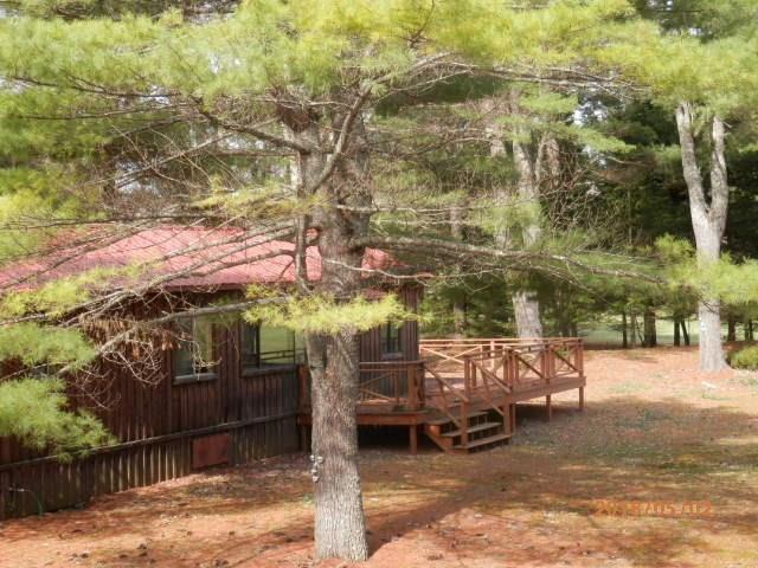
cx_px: 379
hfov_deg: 29.4
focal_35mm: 66
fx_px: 1445
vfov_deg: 22.3
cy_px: 284
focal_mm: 11.9
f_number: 4.4
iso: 80
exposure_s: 1/125
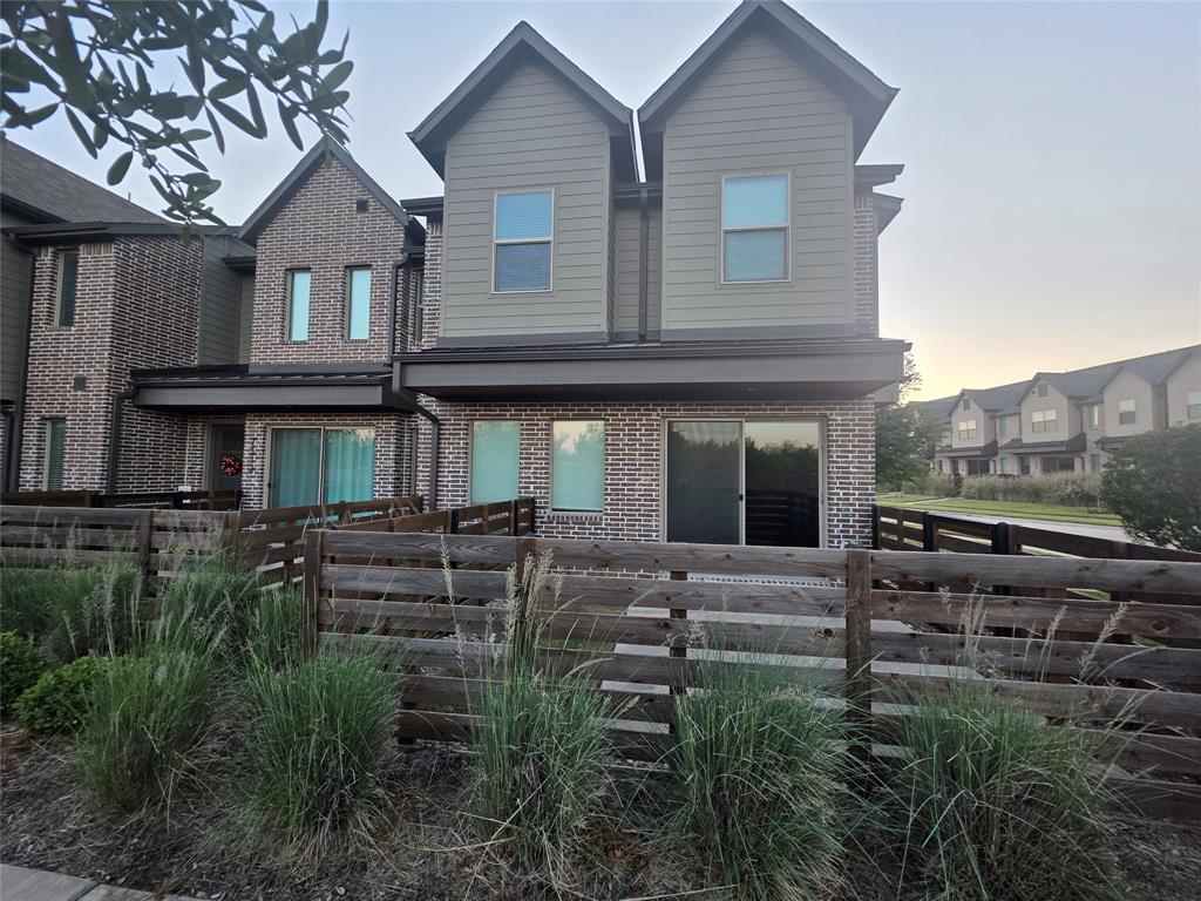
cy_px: 450
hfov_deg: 106.2
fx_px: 451
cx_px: 600
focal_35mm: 13
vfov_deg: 89.9
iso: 64
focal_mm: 2.2
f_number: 1.9
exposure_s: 1/120
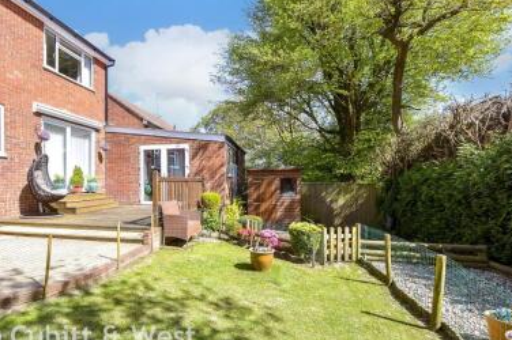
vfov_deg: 64.3
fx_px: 270
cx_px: 192
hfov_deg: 85.3
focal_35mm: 19
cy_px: 188
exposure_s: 1/160
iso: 160
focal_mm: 10
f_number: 8
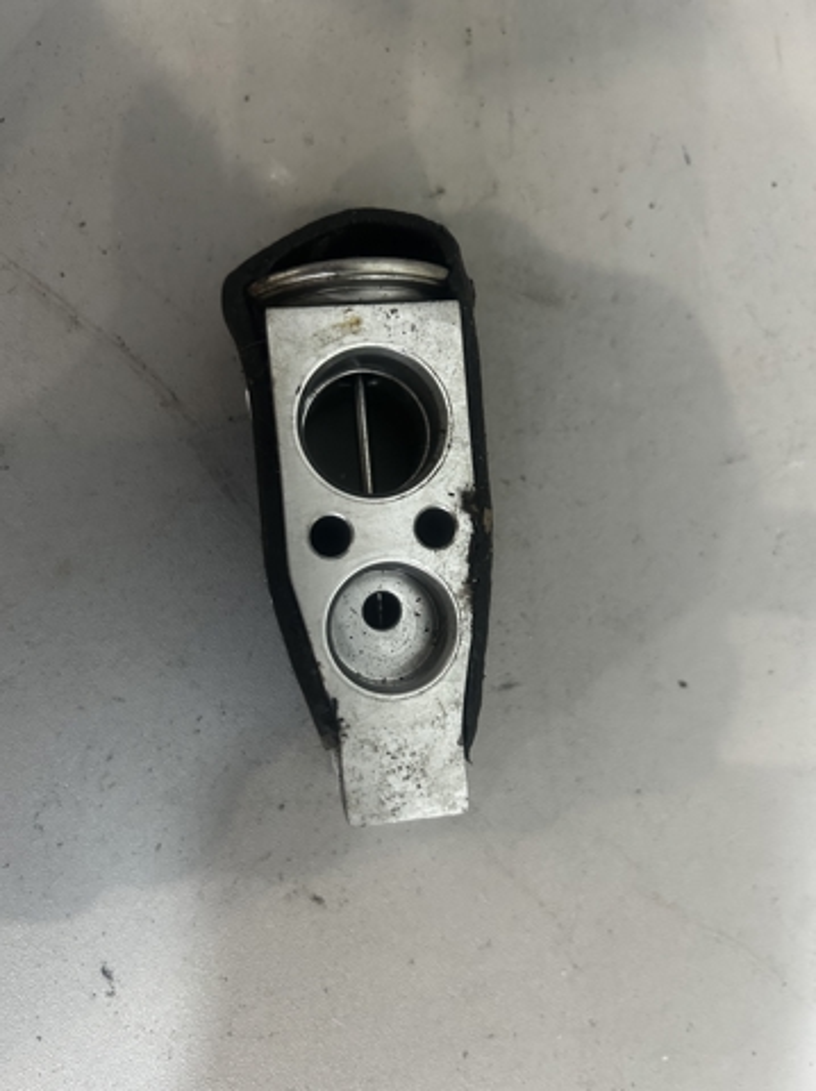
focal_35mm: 26
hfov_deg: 53.0
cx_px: 408
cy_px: 546
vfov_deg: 67.4
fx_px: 819
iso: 500
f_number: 1.5
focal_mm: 5.7
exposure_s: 1/50
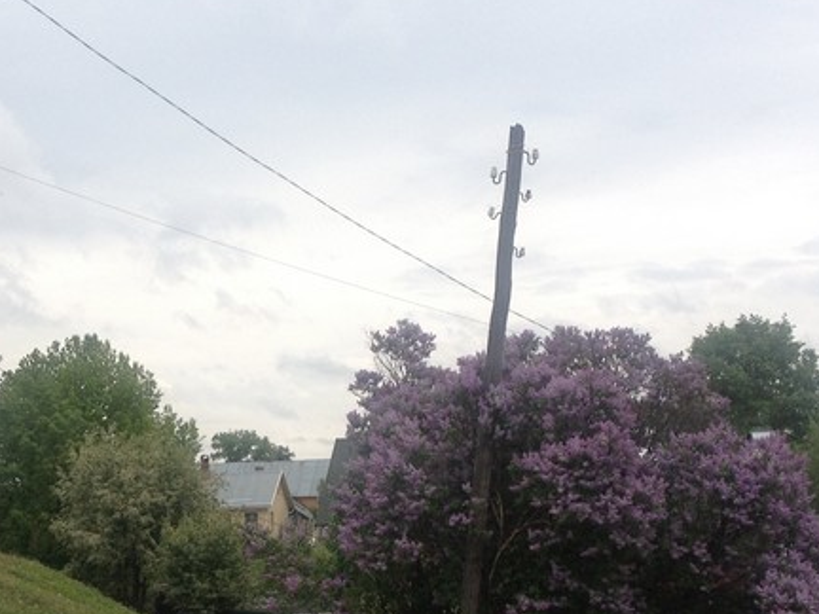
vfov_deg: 18.0
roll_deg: +0.3
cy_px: 533
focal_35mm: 81
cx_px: 245
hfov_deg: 24.0
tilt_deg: -3.5
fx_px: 1916
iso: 50
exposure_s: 1/1534
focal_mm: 4.28
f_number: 2.4
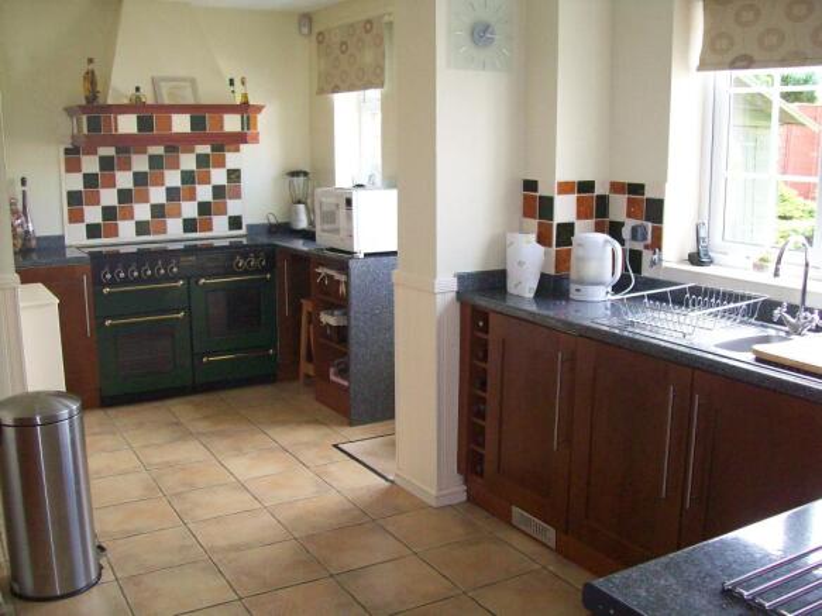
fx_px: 855
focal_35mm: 36
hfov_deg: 51.4
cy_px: 308
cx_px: 411
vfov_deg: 39.6
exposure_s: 1/64
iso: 200
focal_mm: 6
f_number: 2.7
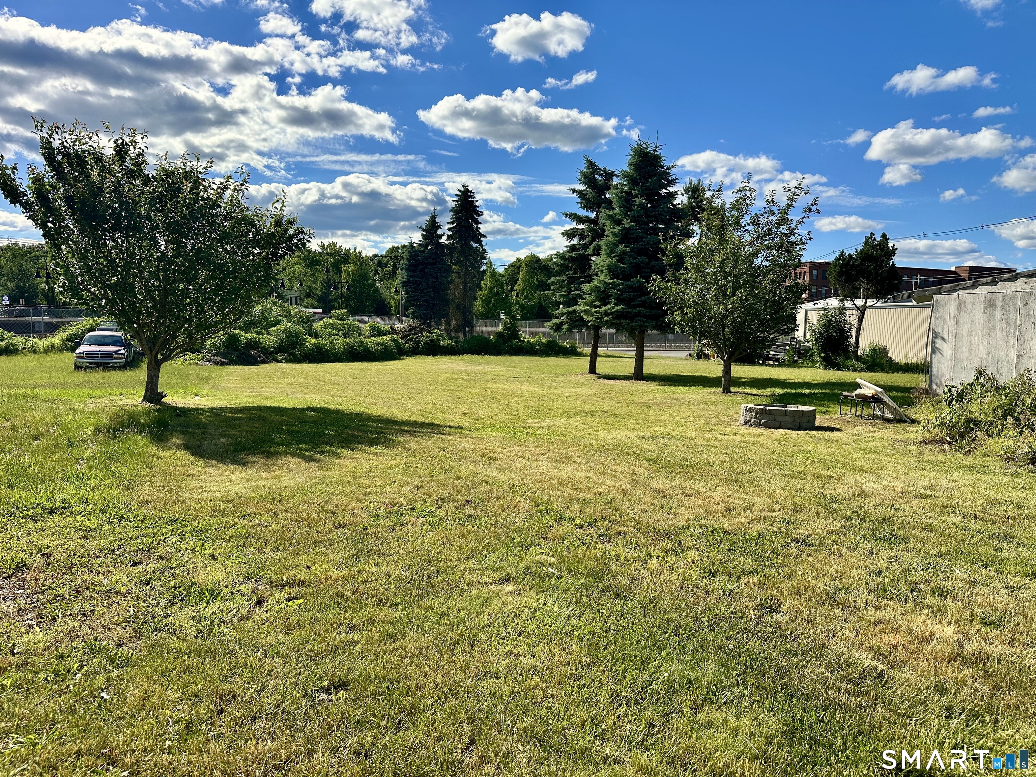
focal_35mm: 24
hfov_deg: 71.6
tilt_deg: -6.1
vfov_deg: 56.8
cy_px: 388
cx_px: 518
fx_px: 718
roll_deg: -1.1
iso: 80
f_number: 1.78
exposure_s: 1/4762
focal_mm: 6.86
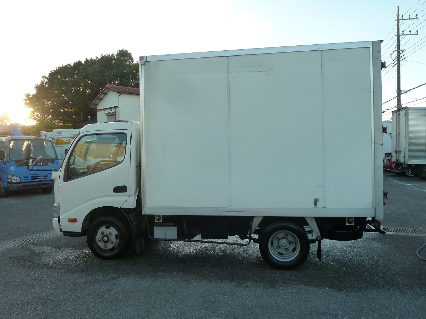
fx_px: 357
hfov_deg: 61.7
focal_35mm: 29
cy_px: 160
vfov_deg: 48.2
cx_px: 213
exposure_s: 1/125
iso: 125
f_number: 3.4
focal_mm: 4.7
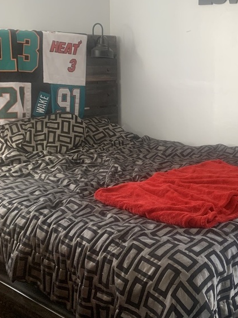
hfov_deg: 28.0
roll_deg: -1.2
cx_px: 214
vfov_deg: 38.1
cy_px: 128
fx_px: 459
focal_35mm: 50
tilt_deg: -7.5
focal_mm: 4.25
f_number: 1.8
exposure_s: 1/60
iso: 125
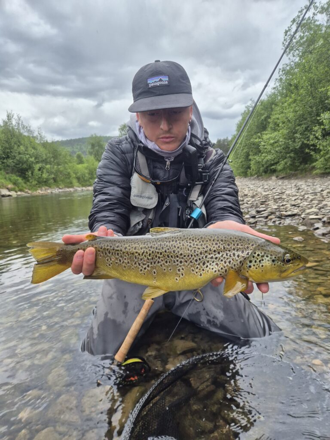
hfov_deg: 58.9
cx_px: 165
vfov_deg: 73.9
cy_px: 220
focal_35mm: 23
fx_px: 292
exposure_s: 1/100
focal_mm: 5.4
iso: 200
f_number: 1.8
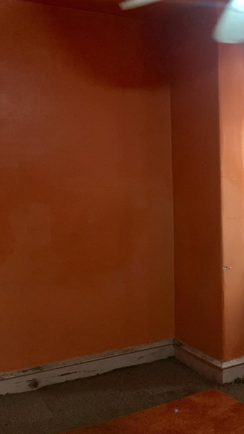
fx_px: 552
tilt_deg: -3.6
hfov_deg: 24.0
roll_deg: +1.3
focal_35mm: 48
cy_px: 216
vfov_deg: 42.9
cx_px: 235
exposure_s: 1/30
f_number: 2.2
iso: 100
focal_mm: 4.15
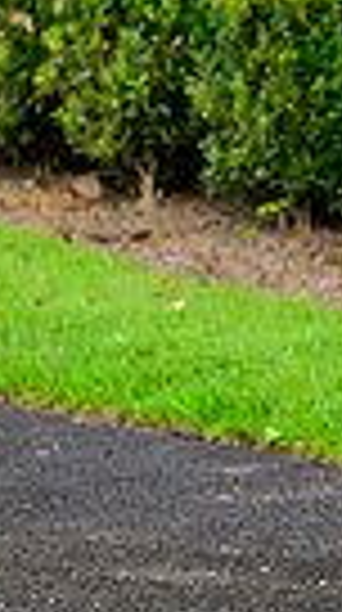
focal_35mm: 1151
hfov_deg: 1.0
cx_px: 1166
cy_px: -30
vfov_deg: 1.9
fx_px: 18649
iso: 1000
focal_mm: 185
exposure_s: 1/1000
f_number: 5.6
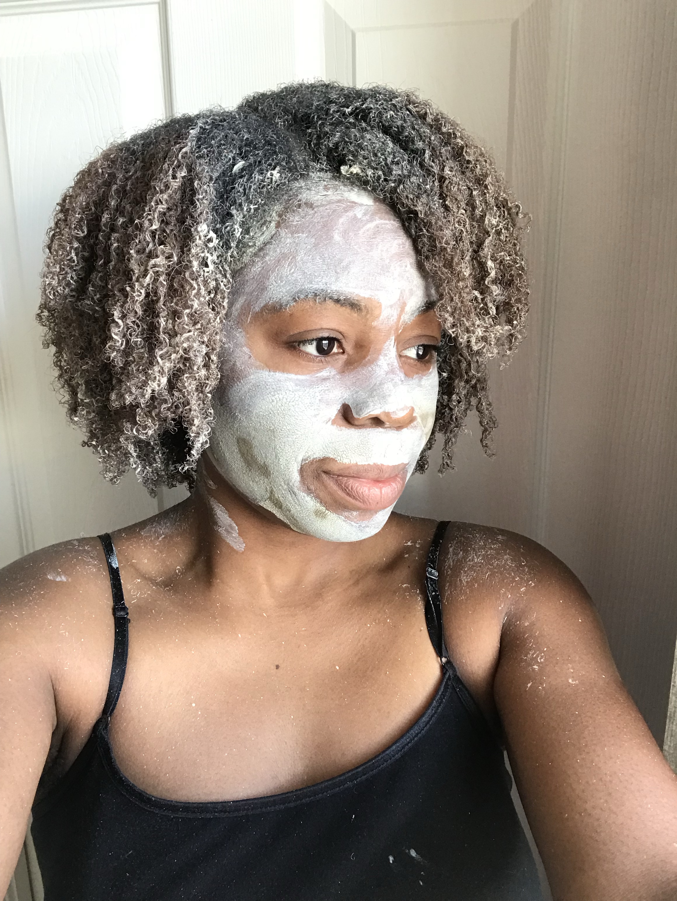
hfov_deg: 44.2
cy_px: 450
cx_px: 338
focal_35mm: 32
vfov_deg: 56.8
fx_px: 834
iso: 64
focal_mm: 2.87
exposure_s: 1/30
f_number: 2.2
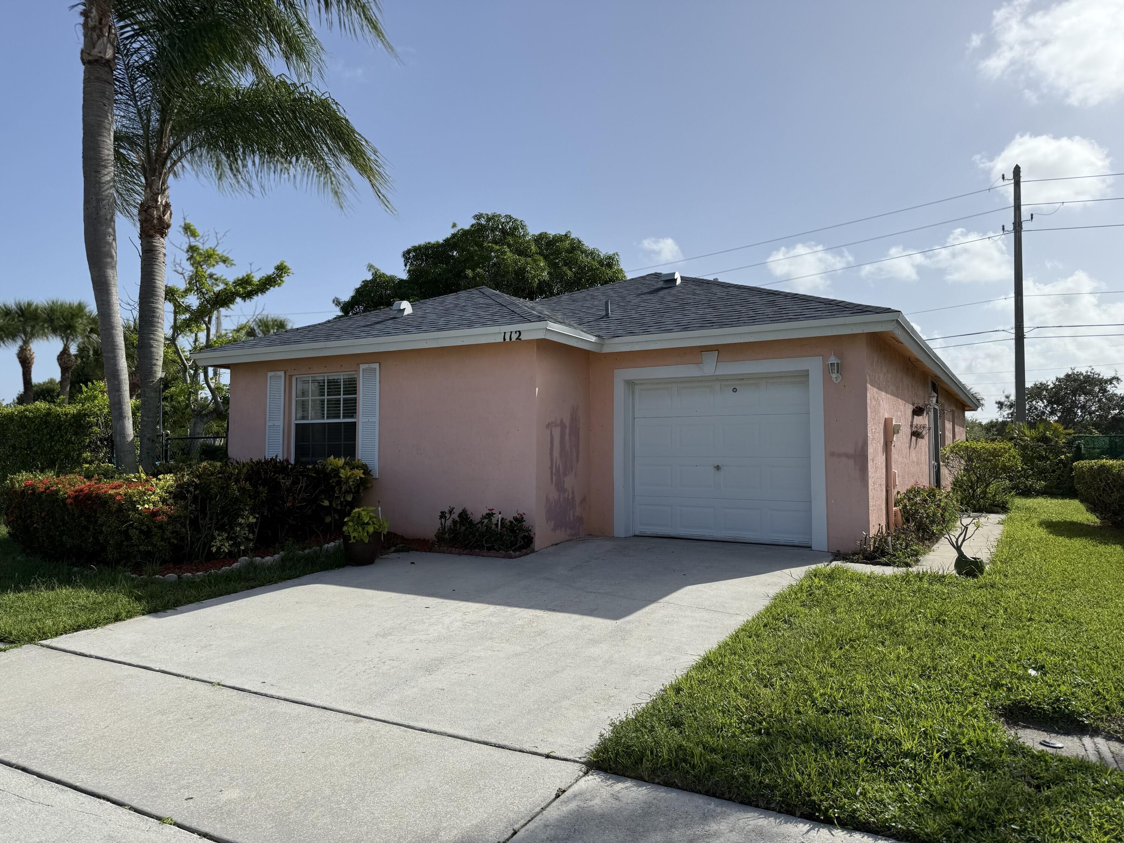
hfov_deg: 71.6
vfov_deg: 56.8
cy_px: 422
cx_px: 562
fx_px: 779
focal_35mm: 24
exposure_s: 1/6711
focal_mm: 6.76
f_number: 1.78
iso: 80
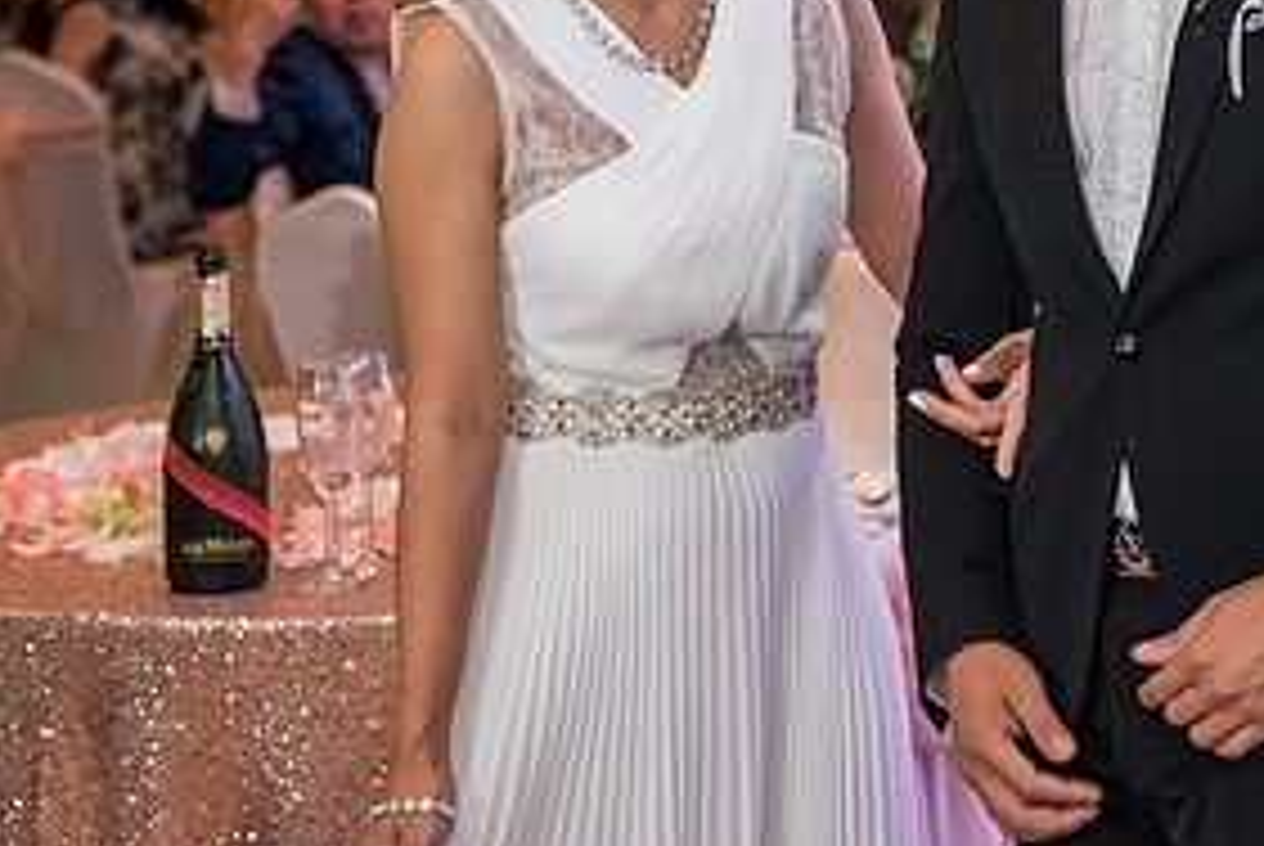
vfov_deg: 13.8
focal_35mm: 99
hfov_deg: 20.2
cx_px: 1152
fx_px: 3480
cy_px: 119
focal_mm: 48
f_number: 2.8
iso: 1000
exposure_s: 1/125
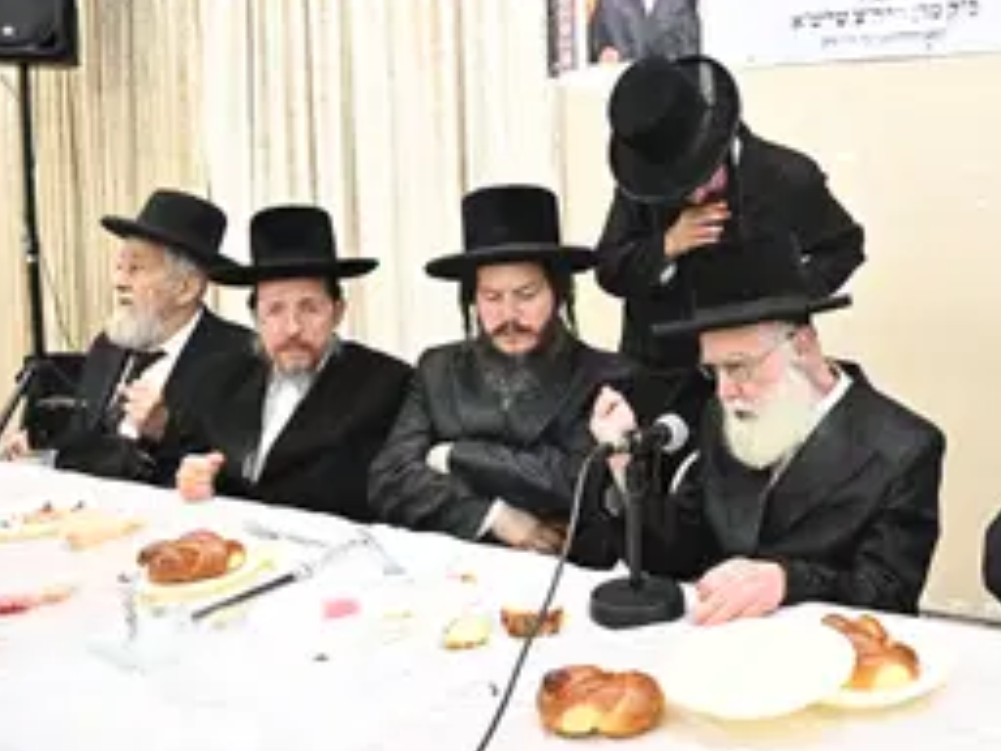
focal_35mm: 36
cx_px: 757
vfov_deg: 39.2
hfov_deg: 49.2
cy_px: 246
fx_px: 1041
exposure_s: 1/125
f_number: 4
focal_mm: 24
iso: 2500
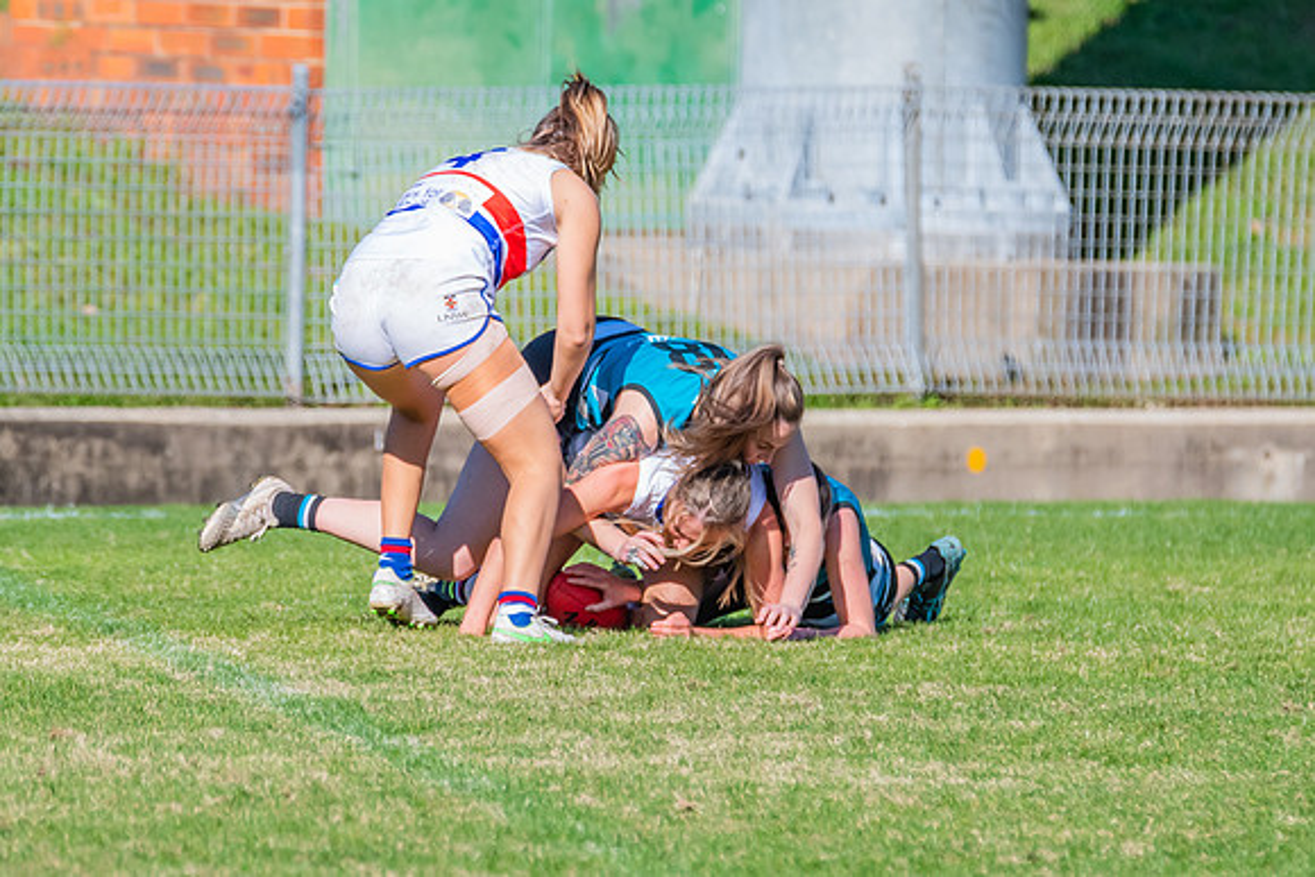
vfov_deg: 1.5
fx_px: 33397
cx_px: 675
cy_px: 364
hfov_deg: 2.3
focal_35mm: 914
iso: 800
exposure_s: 1/1600
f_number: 9
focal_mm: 500
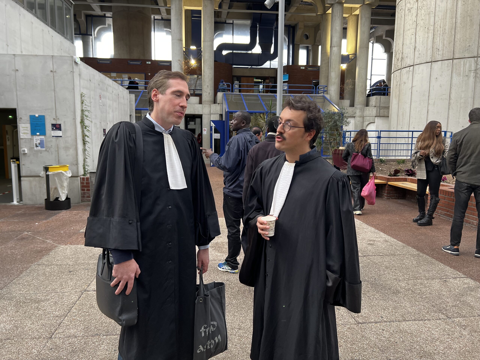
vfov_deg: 53.1
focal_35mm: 26
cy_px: 180
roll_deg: -0.7
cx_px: 240
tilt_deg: -6.8
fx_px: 361
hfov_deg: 67.3
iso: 80
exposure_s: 1/100
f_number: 1.5
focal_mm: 5.7
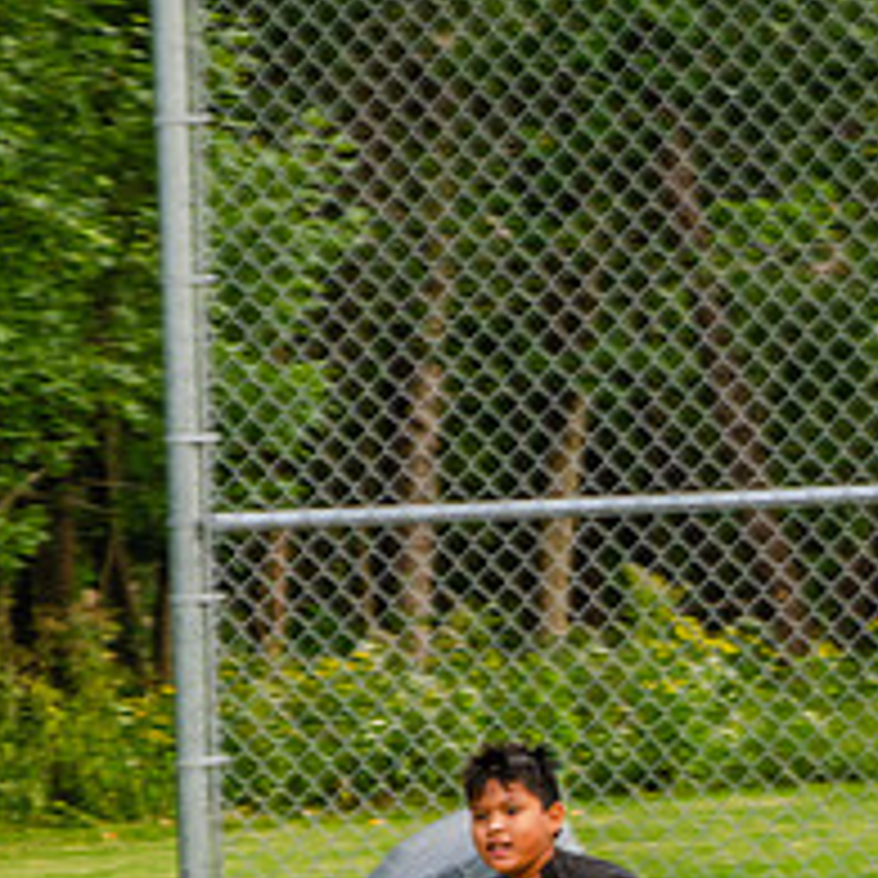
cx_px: 558
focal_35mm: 416
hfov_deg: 4.2
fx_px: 11938
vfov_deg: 4.2
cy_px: 851
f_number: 7.1
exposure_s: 1/200
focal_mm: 110
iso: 200
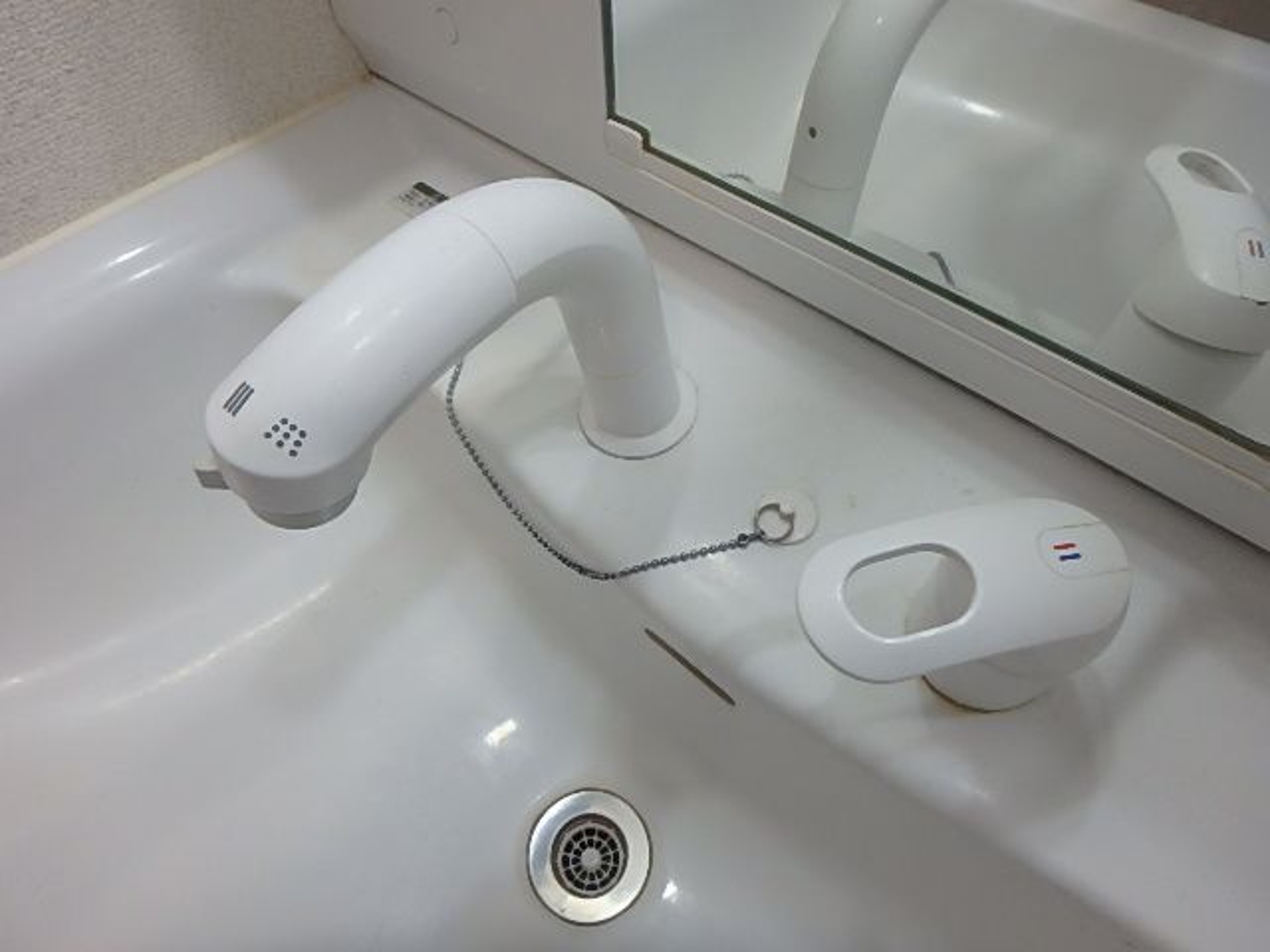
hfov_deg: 79.0
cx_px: 635
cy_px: 476
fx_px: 770
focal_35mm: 21
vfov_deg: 63.4
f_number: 3.5
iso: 200
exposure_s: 1/30
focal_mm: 3.7
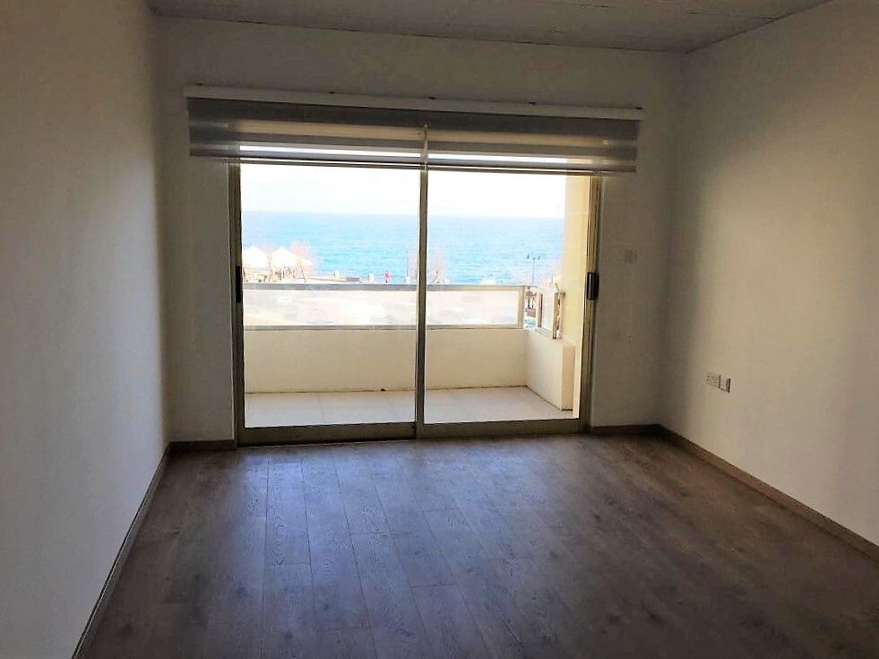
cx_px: 440
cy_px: 330
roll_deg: -0.4
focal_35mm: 29
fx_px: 736
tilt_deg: -8.9
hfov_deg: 61.7
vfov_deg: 48.2
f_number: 2.2
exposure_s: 1/494
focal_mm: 4.15
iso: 32
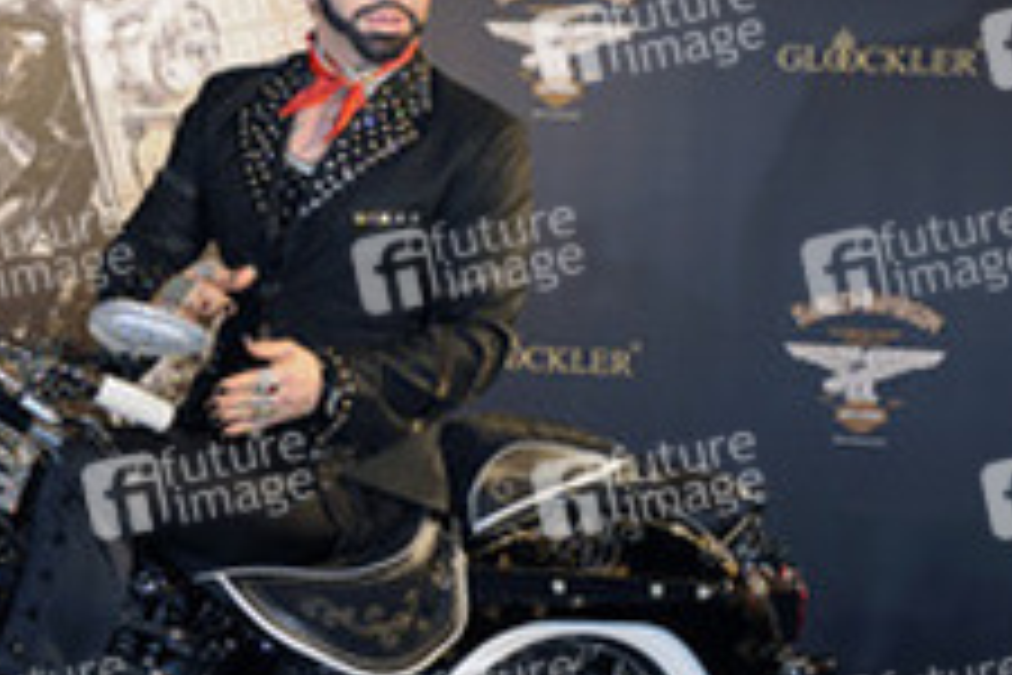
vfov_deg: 17.9
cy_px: 374
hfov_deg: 25.7
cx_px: 76
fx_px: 2136
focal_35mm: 76
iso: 1000
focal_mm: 38
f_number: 5
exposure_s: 1/100
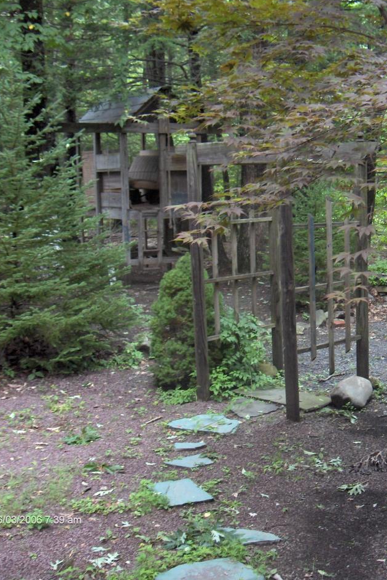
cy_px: 286
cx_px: 345
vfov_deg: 36.2
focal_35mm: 55
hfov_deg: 24.0
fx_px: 887
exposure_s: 1/80.1
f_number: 2.8
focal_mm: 8
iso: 200
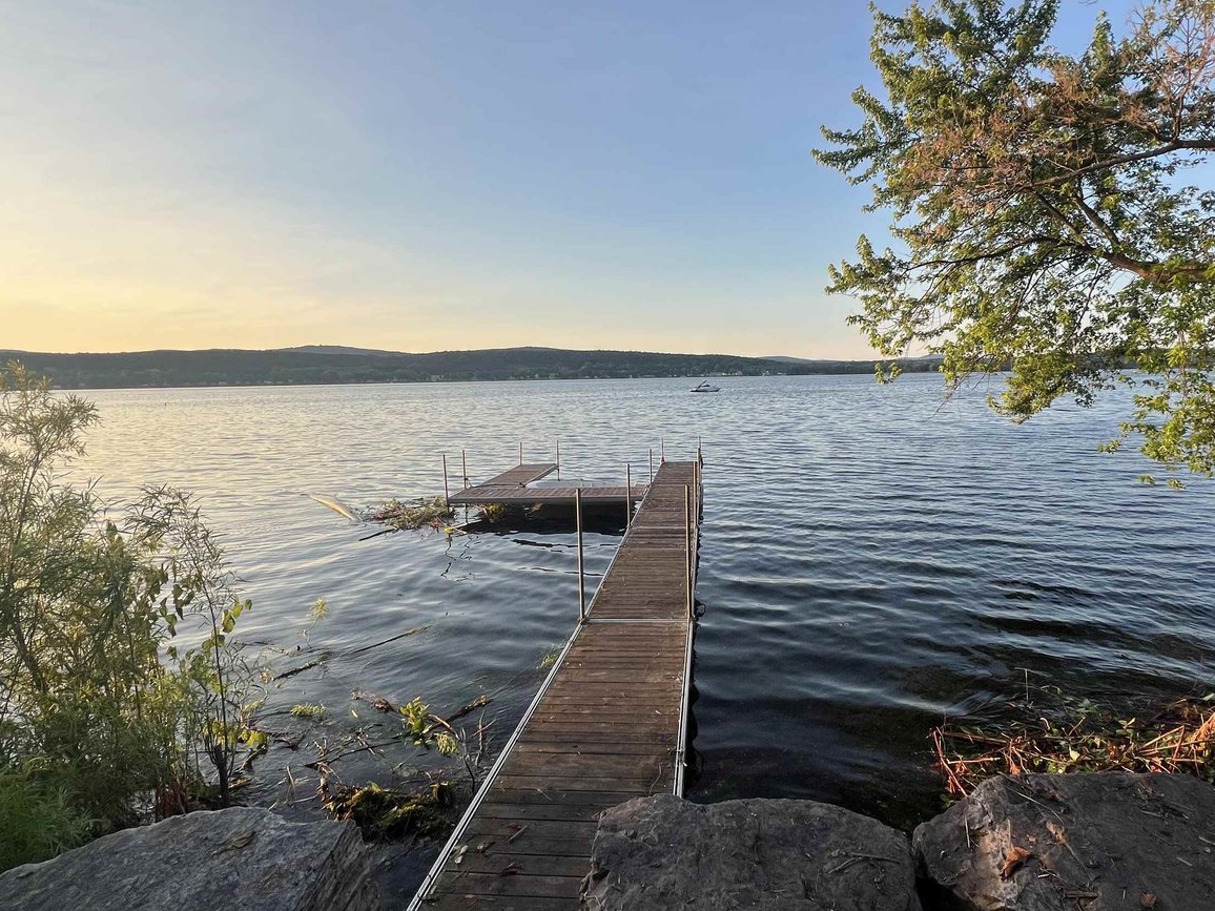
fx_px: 632
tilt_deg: -7.5
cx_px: 676
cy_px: 459
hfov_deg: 87.4
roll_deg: +0.8
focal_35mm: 18
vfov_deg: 71.6
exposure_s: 1/374
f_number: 1.8
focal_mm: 1.57
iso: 32
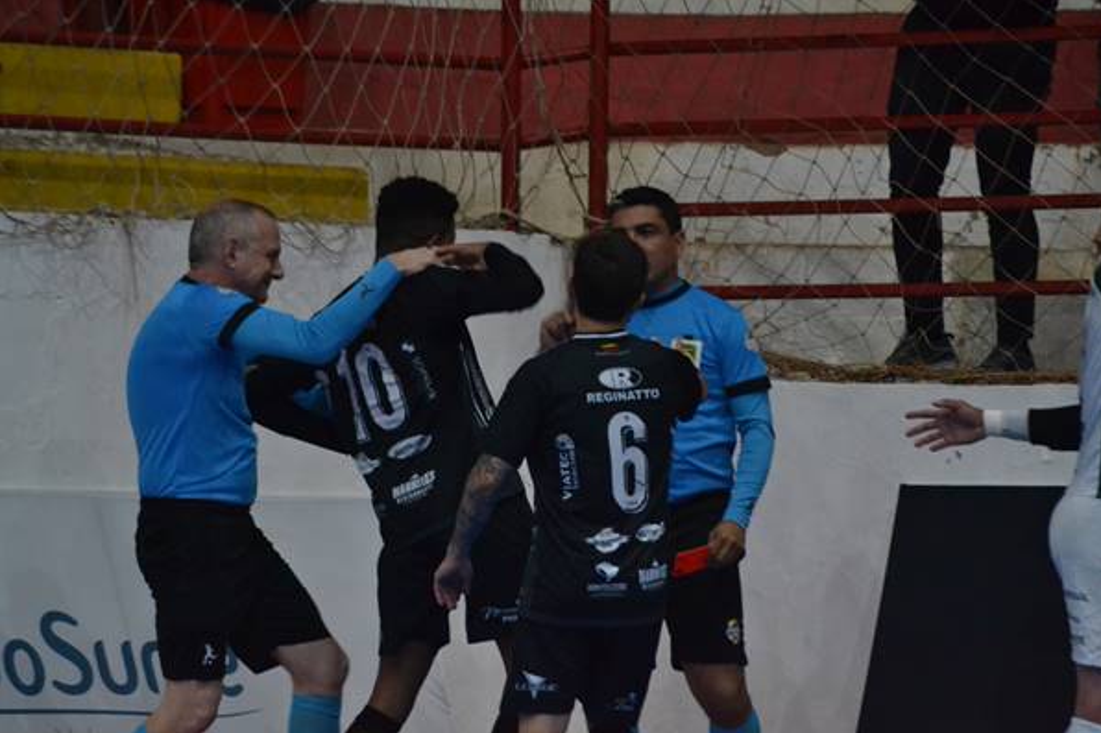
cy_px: 366
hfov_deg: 5.1
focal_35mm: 408
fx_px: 12474
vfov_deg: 3.4
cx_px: 552
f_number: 5.3
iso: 3200
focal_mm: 270
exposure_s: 1/160
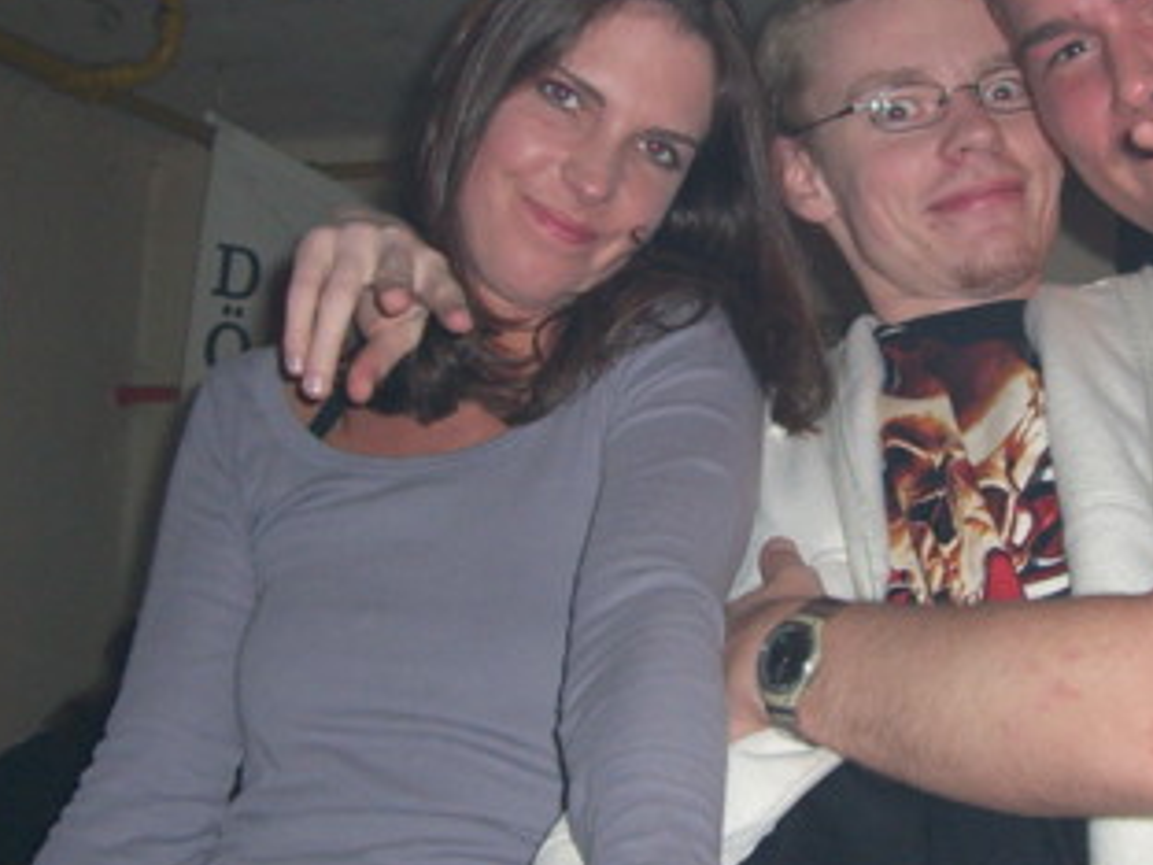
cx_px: 902
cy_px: 211
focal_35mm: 78
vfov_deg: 18.8
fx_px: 2598
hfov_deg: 24.7
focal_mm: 6.2
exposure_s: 1/60
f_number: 2.7
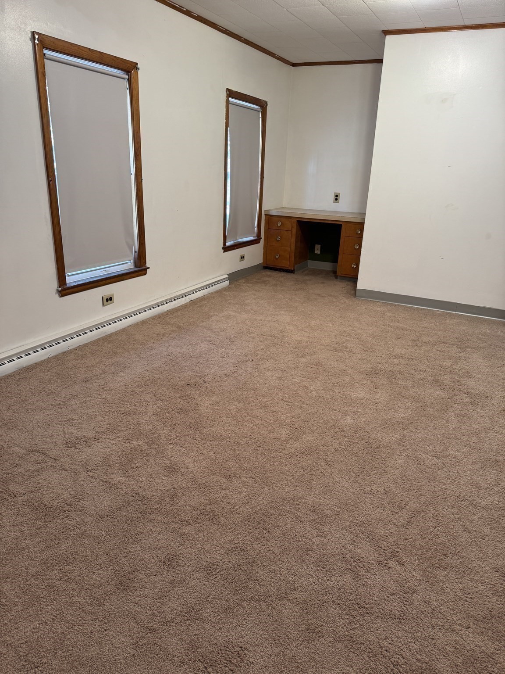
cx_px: 252
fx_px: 467
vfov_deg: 71.6
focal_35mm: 24
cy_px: 337
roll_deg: -1.8
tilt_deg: -20.4
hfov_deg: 56.8
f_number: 1.78
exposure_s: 1/60
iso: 125
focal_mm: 6.76
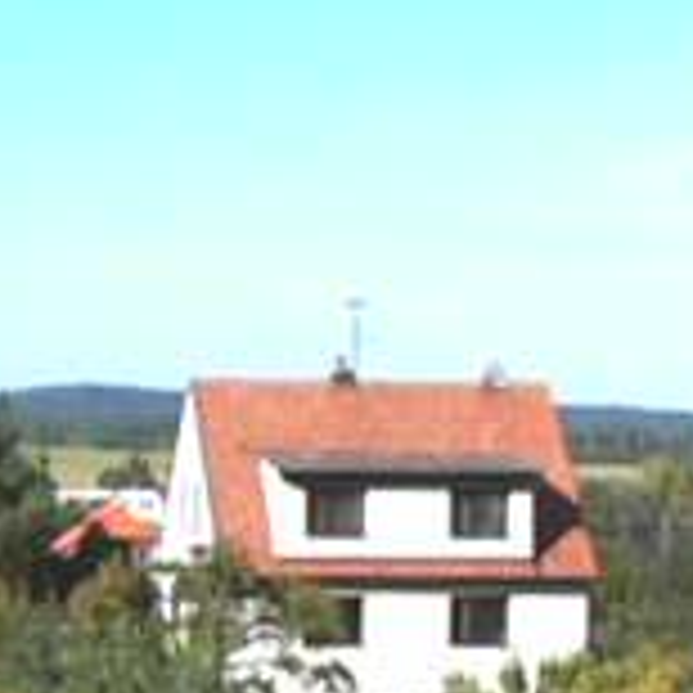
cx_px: 32
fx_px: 2990
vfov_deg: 13.0
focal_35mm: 132
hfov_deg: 13.1
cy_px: 711
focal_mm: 6
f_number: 8
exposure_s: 1/800
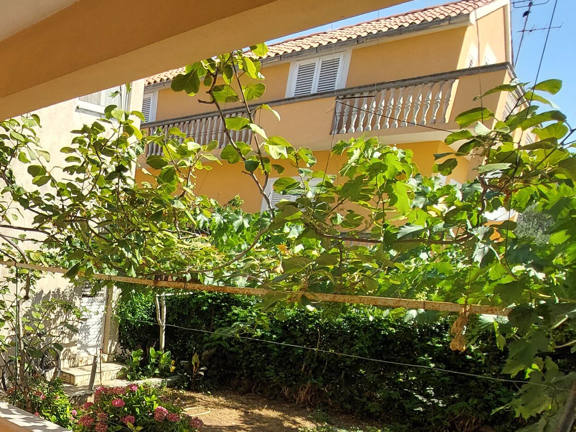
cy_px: 405
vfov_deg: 43.2
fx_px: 483
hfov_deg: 52.4
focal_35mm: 29
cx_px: 34
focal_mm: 1.74
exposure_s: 1/1142
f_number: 2.2
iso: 50
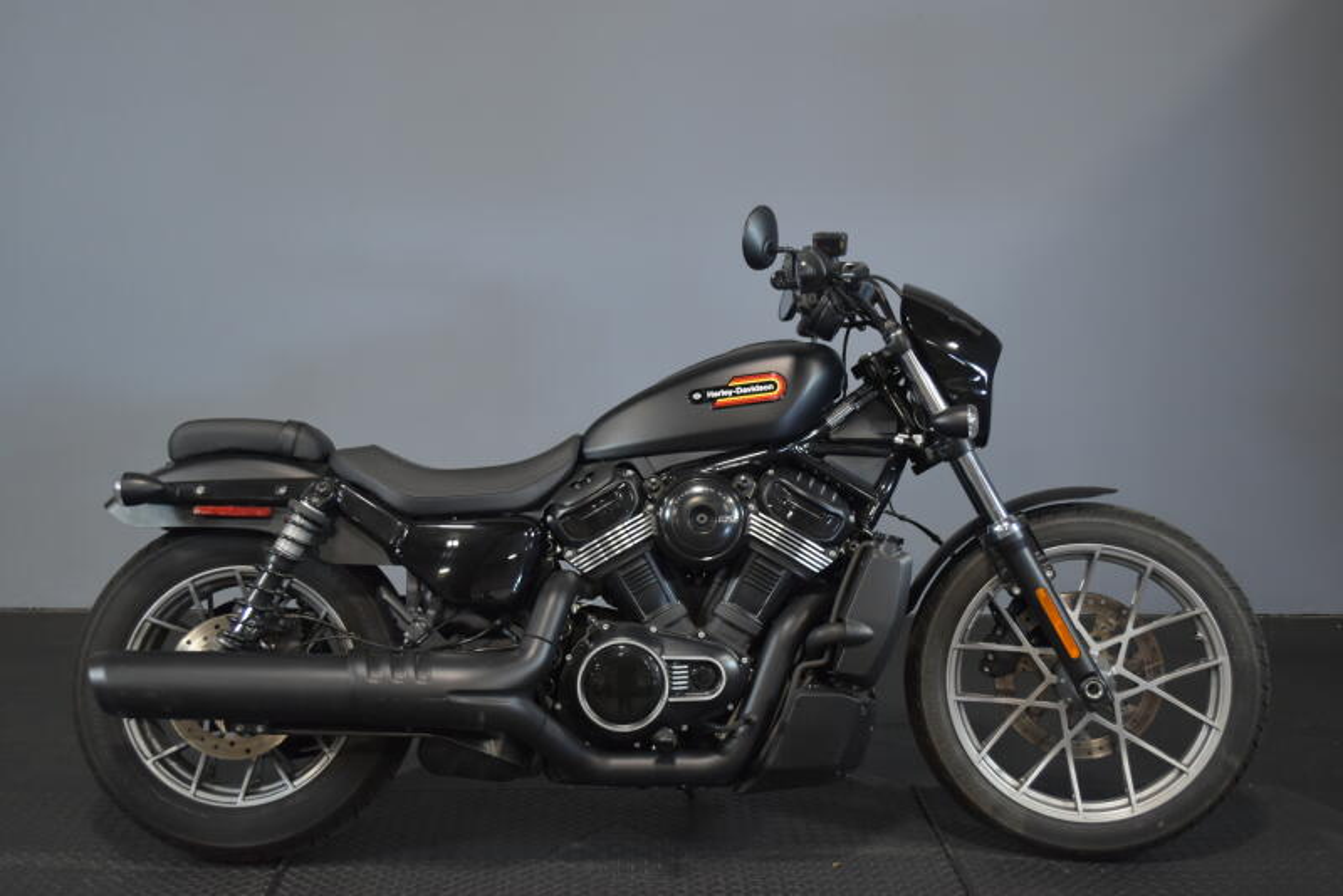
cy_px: 448
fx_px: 1455
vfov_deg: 34.2
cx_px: 672
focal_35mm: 39
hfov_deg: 49.5
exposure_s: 1/30
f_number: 4.2
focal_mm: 26
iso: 1000
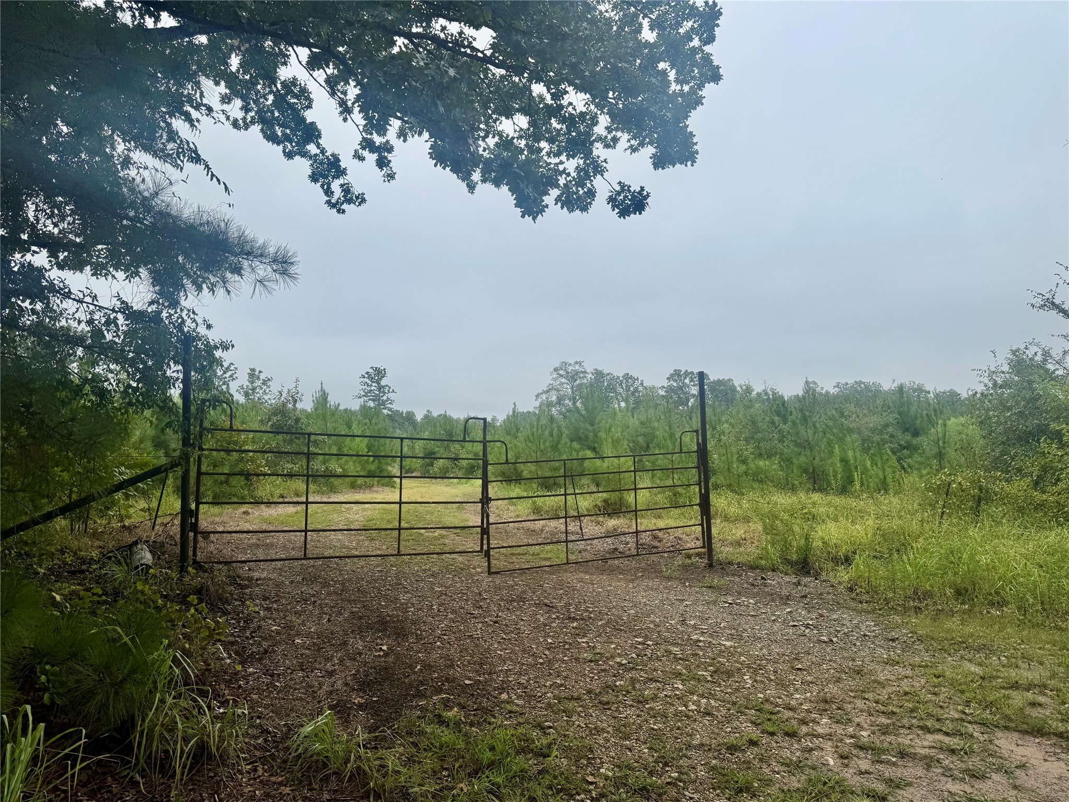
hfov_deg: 71.6
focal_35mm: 24
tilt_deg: +2.7
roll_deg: +0.2
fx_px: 741
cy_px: 401
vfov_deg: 56.8
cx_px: 534
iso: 80
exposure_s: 1/2105
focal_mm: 6.76
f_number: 1.78
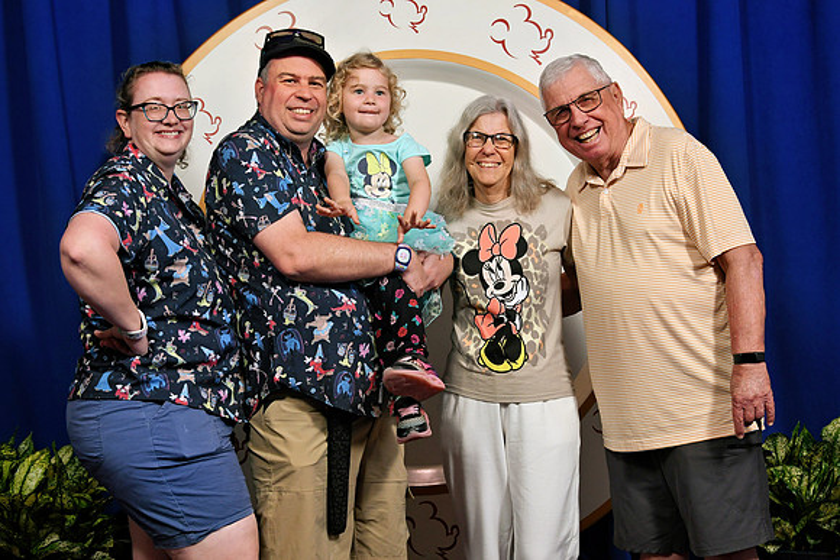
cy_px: 280
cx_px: 420
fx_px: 1400
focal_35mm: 60
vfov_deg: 22.6
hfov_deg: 33.4
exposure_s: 1/125
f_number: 7.1
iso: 1000
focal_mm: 40
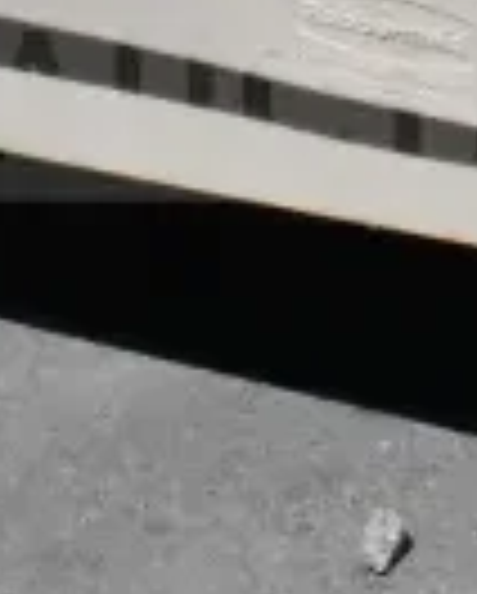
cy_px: -155
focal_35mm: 162
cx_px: 441
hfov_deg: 9.5
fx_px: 2855
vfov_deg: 11.6
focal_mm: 25
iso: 6400
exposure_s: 1/2000
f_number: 22
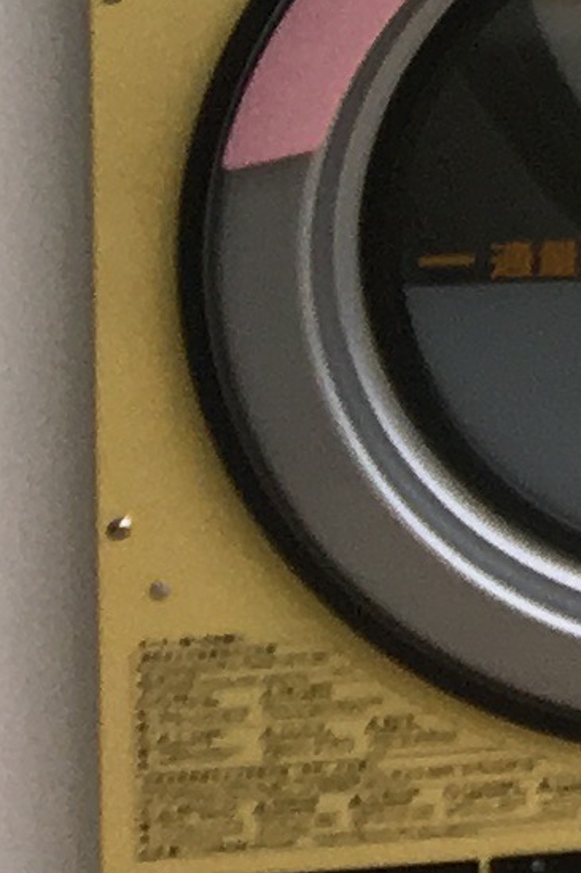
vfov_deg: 9.0
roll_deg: -1.7
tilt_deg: -6.0
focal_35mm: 222
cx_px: 3145
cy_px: -416
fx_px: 5377
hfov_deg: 4.8
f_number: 2.2
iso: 25
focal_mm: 4.15
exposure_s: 1/60
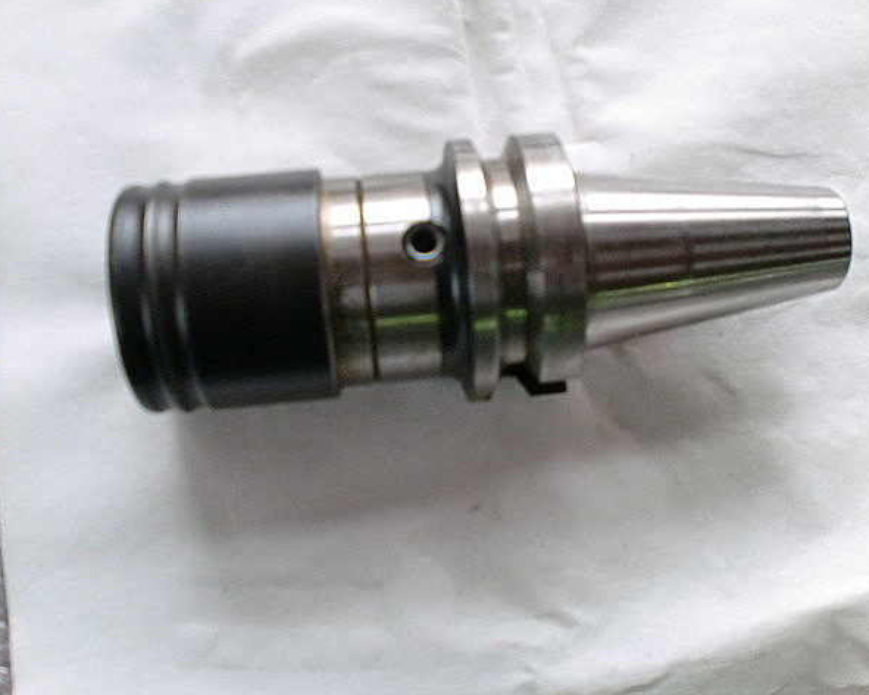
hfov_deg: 49.1
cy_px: 344
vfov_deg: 40.1
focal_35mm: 37
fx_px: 952
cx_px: 431
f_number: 3.1
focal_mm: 6.3
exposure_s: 1/60
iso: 320
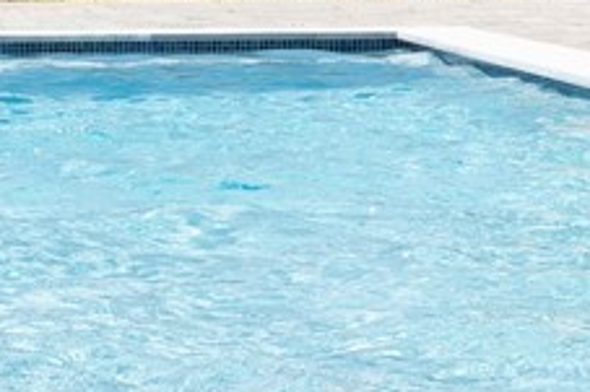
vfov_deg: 8.4
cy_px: 29
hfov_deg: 12.3
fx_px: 2669
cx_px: -135
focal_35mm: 163
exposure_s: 1/250
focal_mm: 23.1
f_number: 13
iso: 100
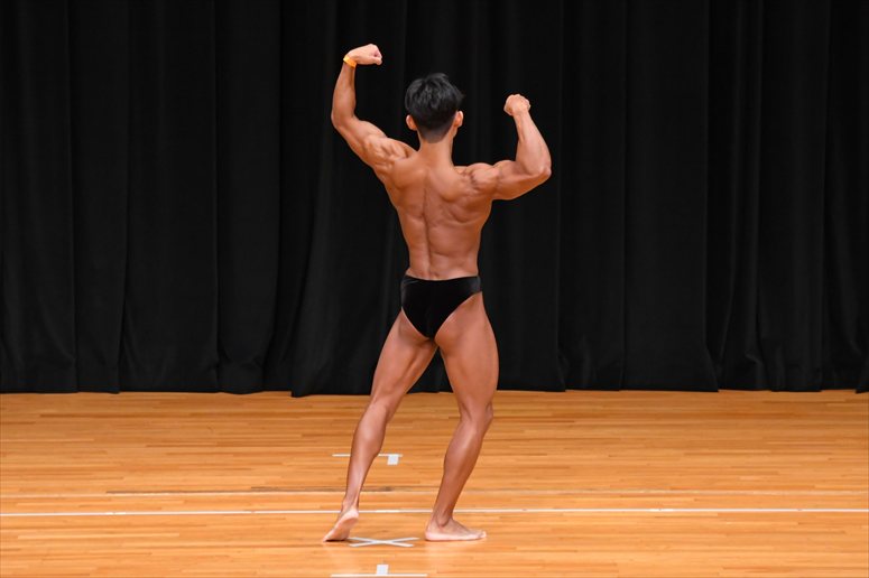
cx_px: 434
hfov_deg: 7.6
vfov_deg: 5.1
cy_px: 289
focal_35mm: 270
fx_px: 6514
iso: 4000
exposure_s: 1/400
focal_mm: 180
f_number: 5.6
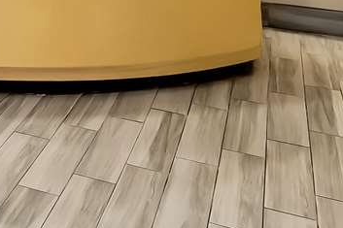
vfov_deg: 17.2
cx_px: -108
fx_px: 648
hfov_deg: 25.4
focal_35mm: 68
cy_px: -154
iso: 320
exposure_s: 1/2
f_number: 8
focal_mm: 16
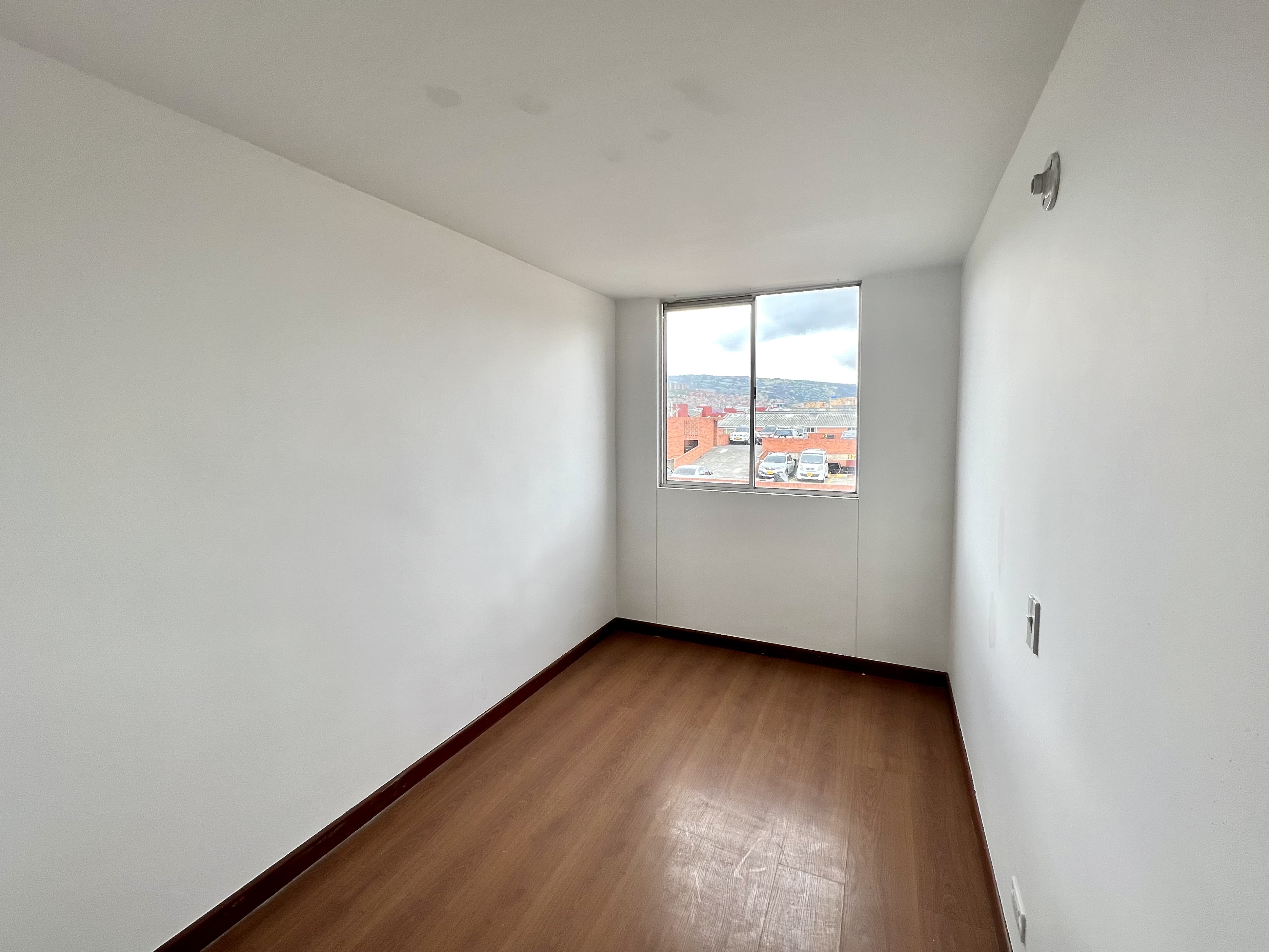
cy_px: 445
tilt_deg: -2.6
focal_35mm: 14
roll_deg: +0.1
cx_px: 631
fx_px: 513
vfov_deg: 85.6
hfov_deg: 102.1
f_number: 1.8
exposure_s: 1/146
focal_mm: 1.57
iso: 32
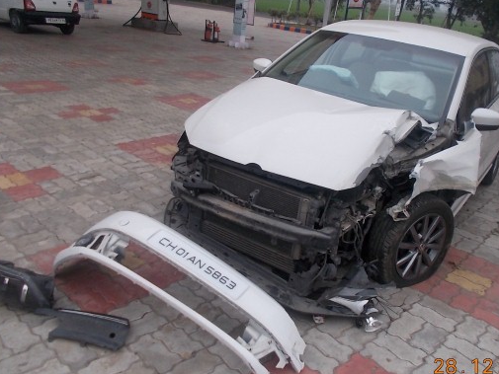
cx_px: 271
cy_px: 186
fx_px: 548
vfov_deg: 37.7
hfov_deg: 48.9
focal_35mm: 38
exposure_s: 1/250
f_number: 3.4
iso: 140
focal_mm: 5.3
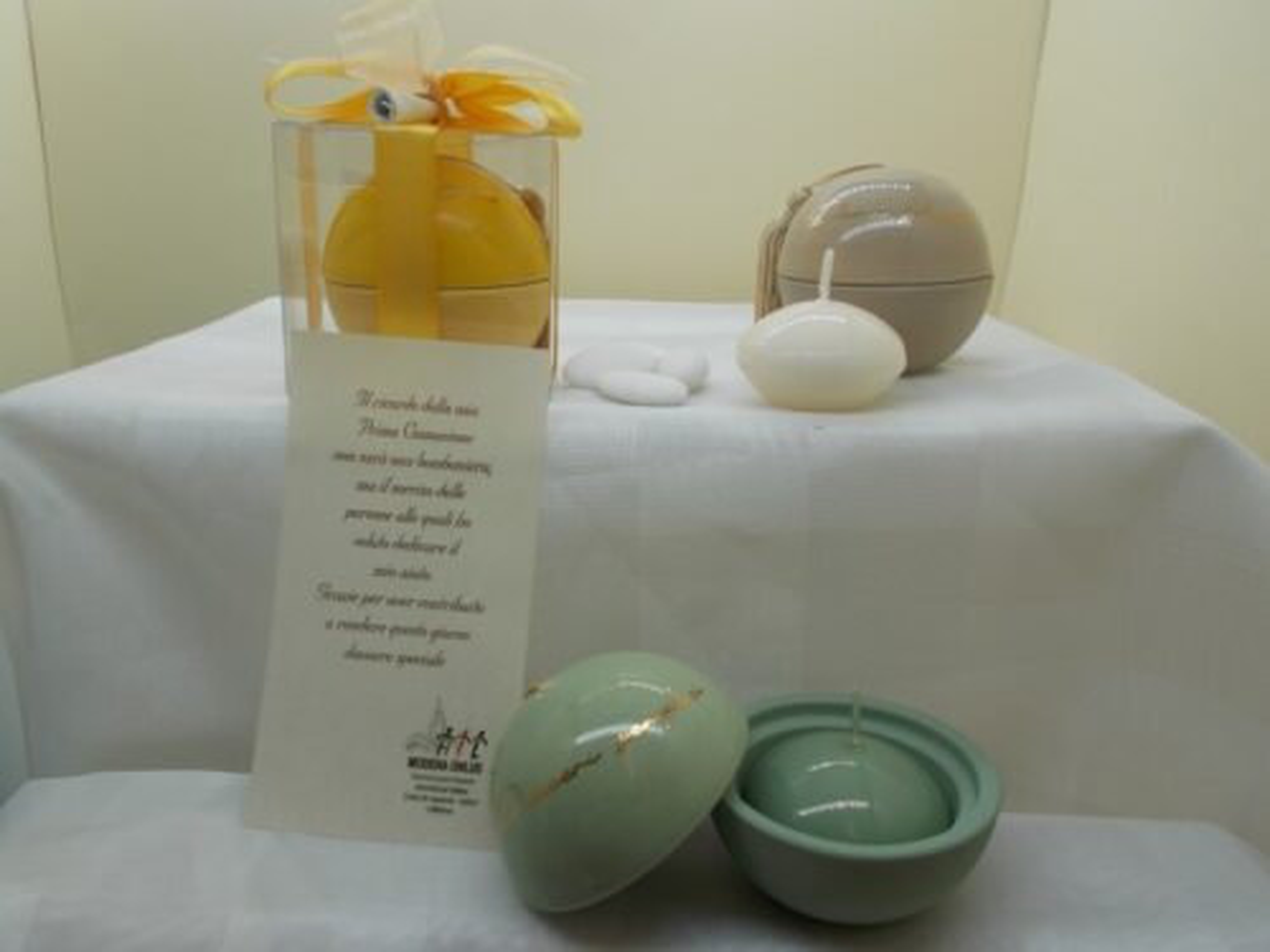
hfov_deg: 60.0
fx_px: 1101
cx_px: 635
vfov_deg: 46.8
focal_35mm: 30
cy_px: 476
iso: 80
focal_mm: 5.3
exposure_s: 1/200
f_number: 3.4
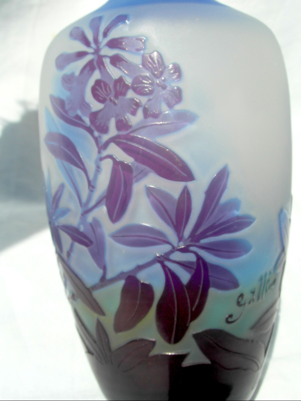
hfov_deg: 27.5
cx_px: 150
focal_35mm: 53
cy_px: 200
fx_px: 614
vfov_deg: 36.2
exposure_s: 1/350
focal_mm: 8.7
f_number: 6
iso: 80
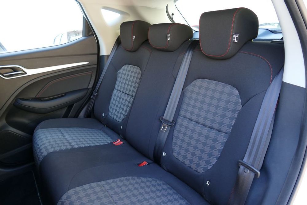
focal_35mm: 25
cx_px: 154
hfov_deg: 71.5
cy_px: 102
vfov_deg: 51.3
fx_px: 213
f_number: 2.8
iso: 320
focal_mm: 9.12
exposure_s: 1/60
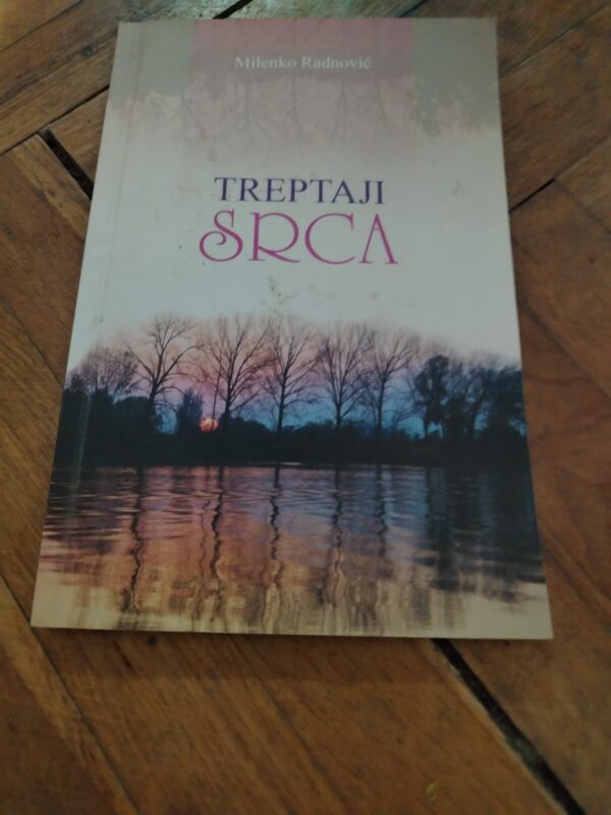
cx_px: 306
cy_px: 408
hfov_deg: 56.8
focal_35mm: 24
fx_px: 565
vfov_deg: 71.6
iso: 5869
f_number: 1.75
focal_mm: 5.25
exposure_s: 1/20
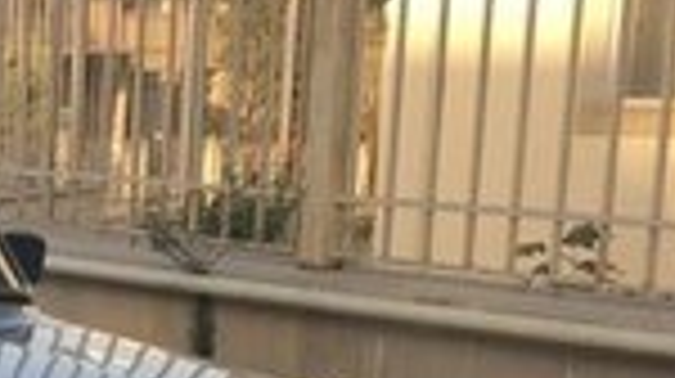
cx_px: -333
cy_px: 650
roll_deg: -0.2
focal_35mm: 139
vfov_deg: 8.4
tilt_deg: -14.2
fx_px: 2485
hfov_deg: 14.4
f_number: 2.2
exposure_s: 1/413
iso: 25
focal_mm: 4.15
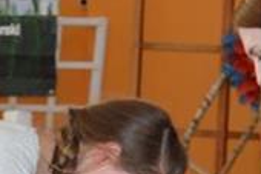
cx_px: 94
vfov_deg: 7.3
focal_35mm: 183
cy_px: 294
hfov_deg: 11.2
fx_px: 1325
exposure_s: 1/60
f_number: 4.5
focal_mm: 32
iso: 720
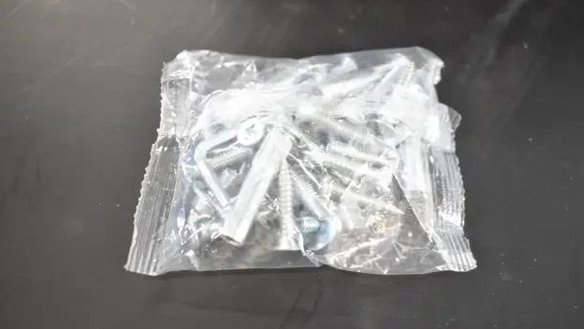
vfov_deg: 31.2
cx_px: 292
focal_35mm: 38
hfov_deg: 52.8
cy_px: 144
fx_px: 589
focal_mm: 24
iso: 2000
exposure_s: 1/40
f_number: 4
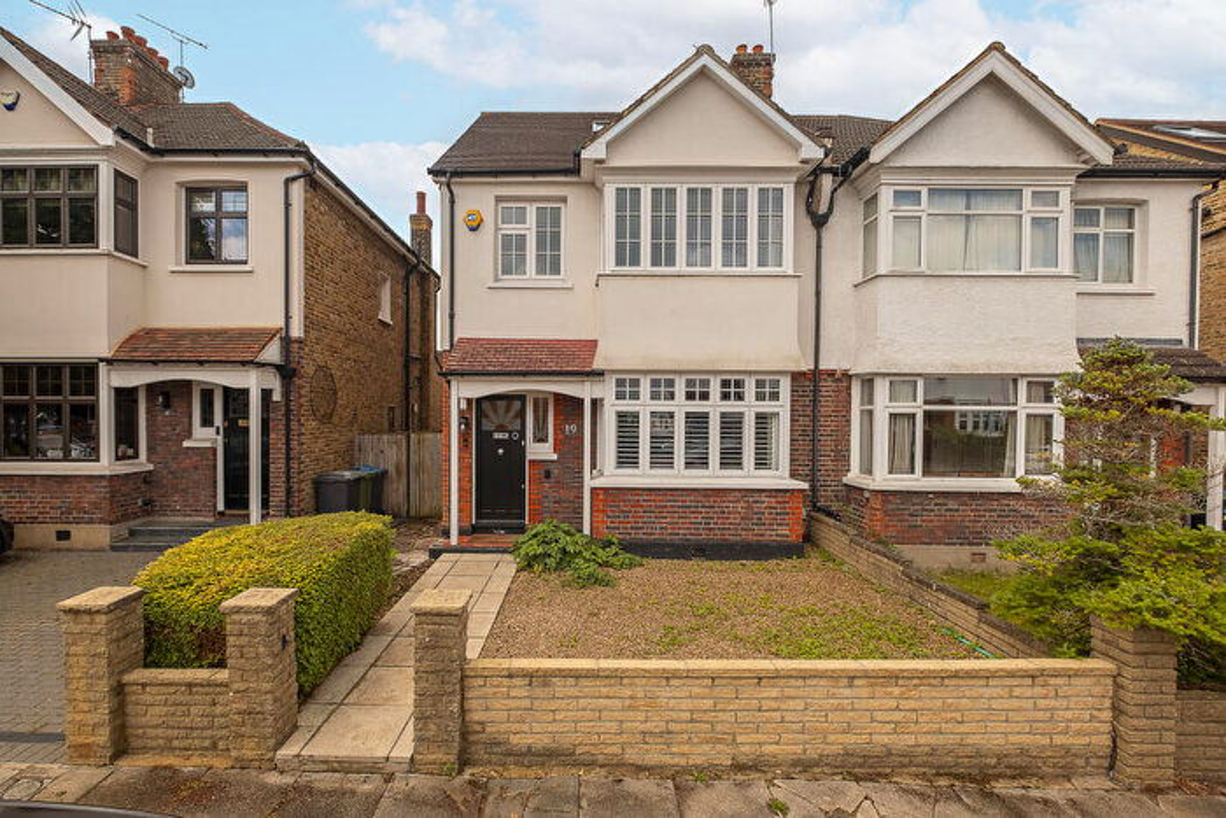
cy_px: 409
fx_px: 511
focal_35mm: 15
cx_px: 613
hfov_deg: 100.4
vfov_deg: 77.4
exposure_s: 1/500
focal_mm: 10
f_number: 5
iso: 400
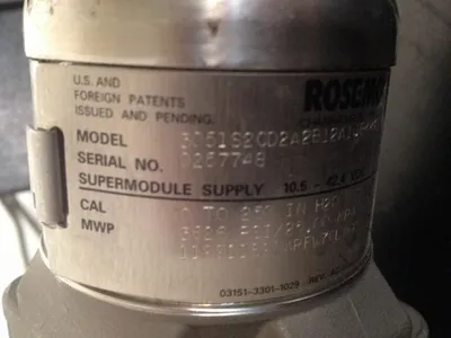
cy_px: 169
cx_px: 226
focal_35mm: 35
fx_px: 456
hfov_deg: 52.6
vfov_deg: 40.7
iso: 200
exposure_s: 1/20
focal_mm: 4.28
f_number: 2.4
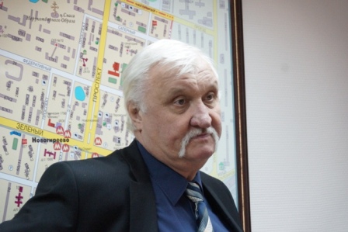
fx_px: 1523
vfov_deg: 8.7
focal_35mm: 158
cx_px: 174
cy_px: 116
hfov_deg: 13.0
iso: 2500
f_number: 5.6
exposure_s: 1/160
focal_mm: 105
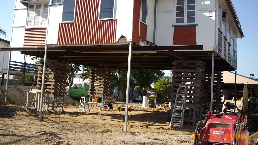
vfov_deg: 27.6
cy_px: 56
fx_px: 294
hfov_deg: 47.3
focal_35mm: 43
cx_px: 136
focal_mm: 6.2
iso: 80
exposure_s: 1/640
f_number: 2.8
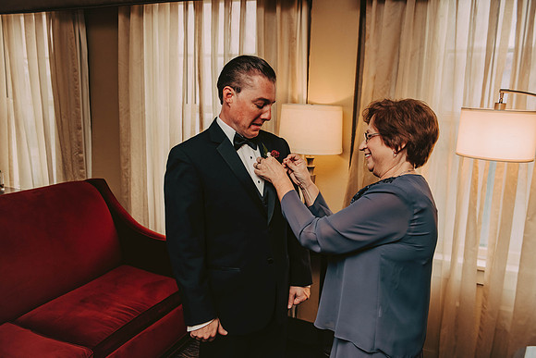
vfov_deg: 42.3
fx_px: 462
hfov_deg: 60.3
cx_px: 268
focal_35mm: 31
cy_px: 179
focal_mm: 31
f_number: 4
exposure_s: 1/250
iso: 800
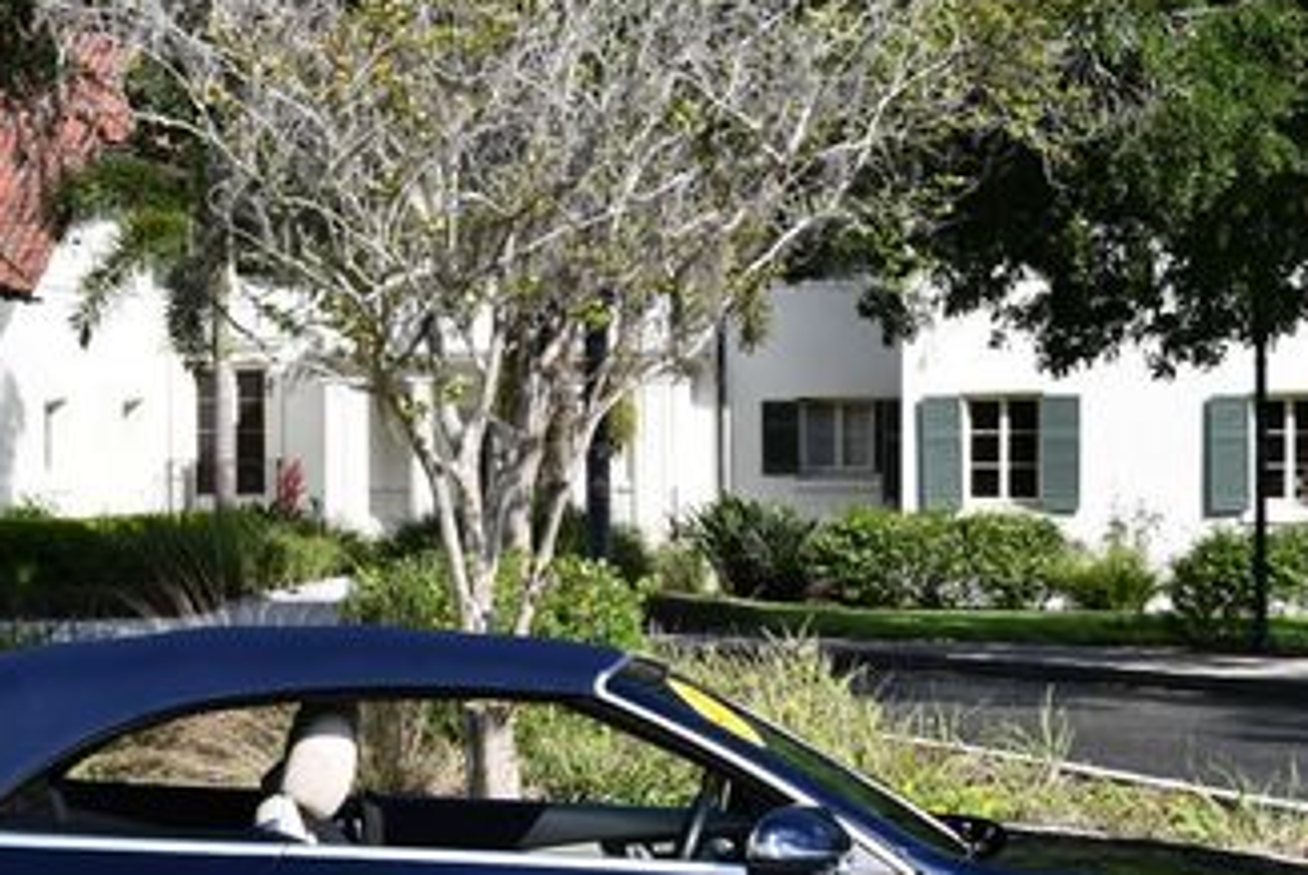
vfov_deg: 12.4
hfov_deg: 18.6
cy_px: 638
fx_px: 4000
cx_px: 530
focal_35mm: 110
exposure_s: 1/250
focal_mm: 28
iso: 125
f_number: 8
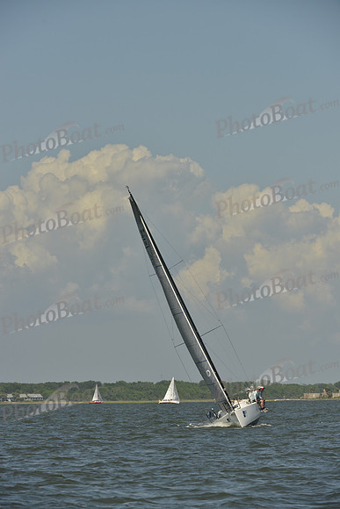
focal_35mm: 220
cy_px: 254
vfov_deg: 9.4
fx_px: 3115
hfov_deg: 6.2
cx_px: 170
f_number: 9
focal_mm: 220
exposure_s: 1/1600
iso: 280
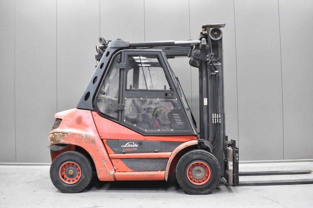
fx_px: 261
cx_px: 156
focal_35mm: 30
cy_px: 104
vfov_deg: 43.6
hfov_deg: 61.9
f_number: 5
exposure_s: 1/25
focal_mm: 20
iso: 1600
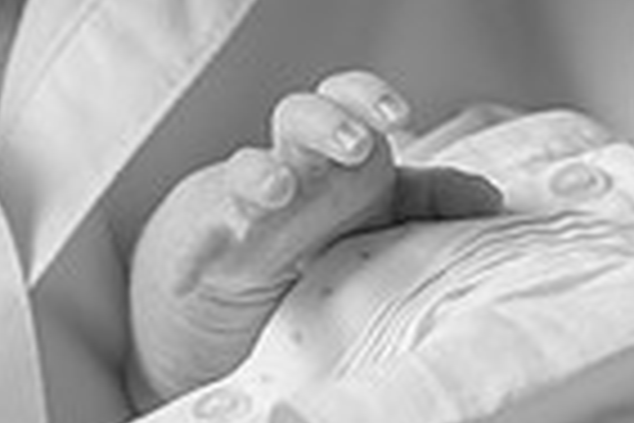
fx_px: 14123
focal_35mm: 802
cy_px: -364
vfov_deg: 1.7
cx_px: 126
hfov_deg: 2.6
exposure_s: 1/160
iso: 125
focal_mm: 195
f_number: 6.3
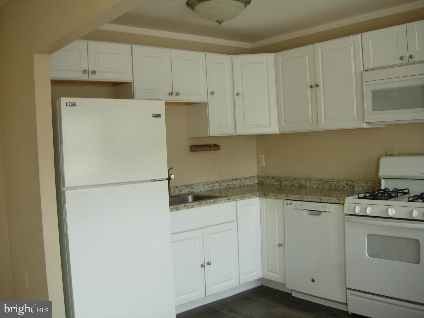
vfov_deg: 39.7
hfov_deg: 51.4
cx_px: 212
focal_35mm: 36
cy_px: 159
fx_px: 441
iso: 50
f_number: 2.7
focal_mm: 7.5
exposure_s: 1/47.9
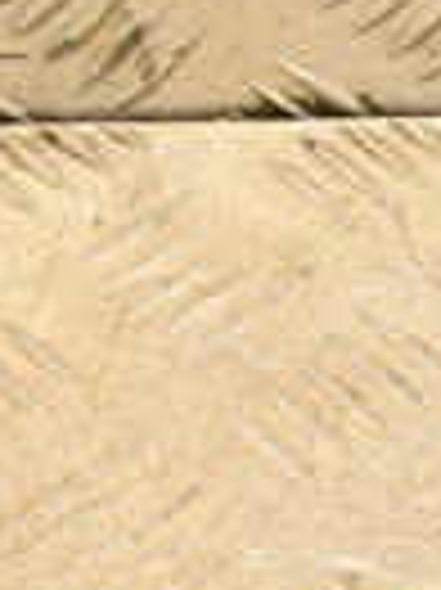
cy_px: 104
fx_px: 4781
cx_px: 1287
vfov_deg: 7.0
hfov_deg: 5.0
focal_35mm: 281
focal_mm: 40
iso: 800
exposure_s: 1/200
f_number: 5
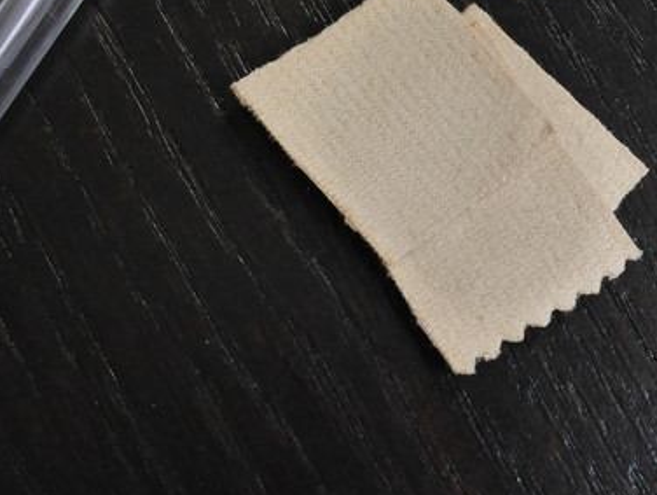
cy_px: 62
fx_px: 1615
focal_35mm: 85
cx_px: 322
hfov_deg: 23.0
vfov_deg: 17.2
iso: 800
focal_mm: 20
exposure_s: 1/60
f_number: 7.1
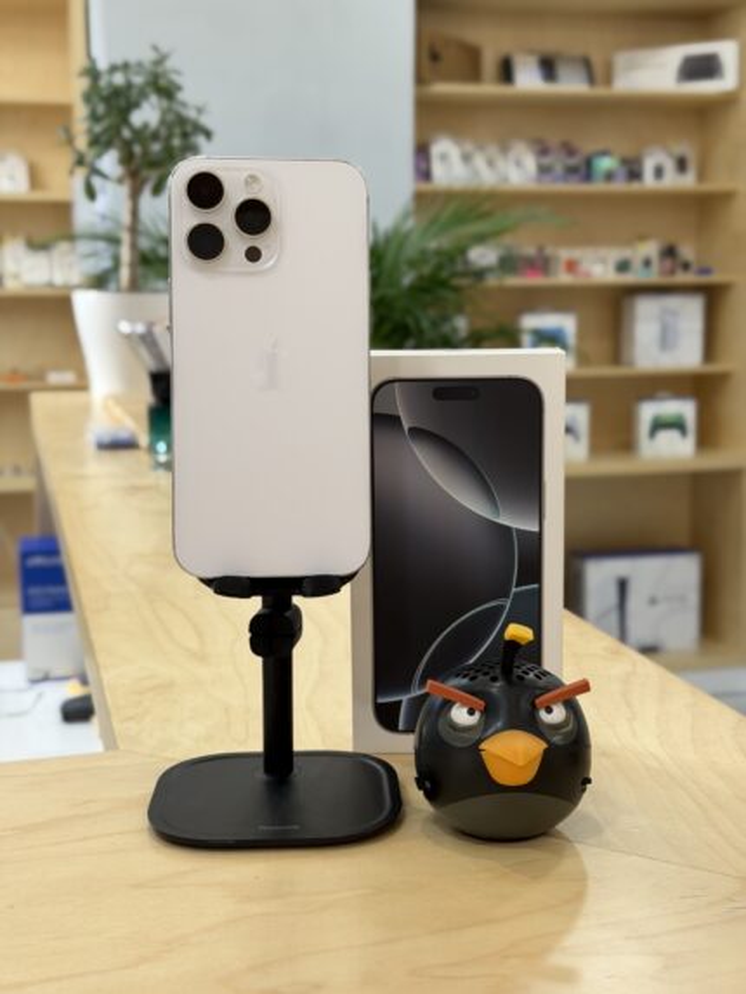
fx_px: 1379
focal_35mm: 48
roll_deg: -0.1
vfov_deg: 39.6
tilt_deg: -8.0
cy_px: 497
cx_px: 373
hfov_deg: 30.3
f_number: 1.78
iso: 100
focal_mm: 6.76
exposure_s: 1/116
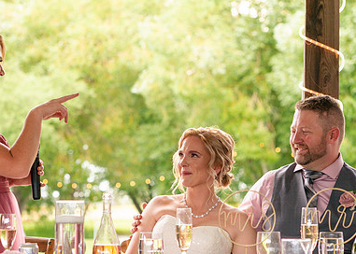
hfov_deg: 13.1
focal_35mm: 153
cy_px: 149
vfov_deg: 9.4
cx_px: 164
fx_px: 1547
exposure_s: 1/160
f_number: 4
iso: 1250
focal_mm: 85
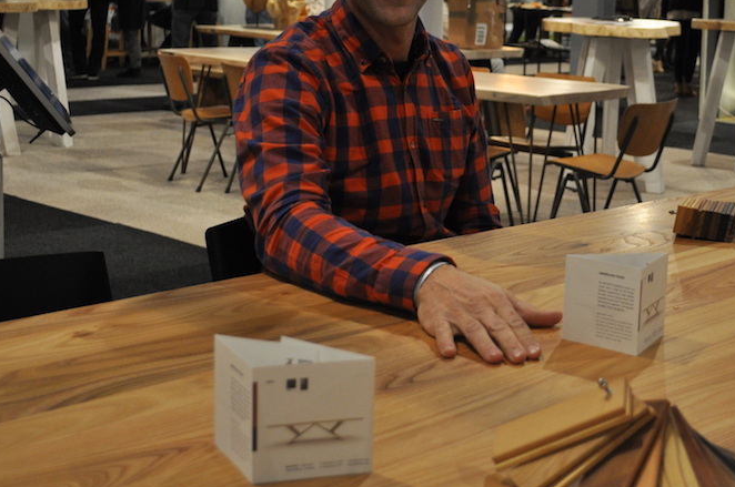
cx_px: 496
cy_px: 195
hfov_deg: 30.4
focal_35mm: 66
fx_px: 1340
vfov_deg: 20.6
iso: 800
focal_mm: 29
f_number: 4.5
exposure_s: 1/40
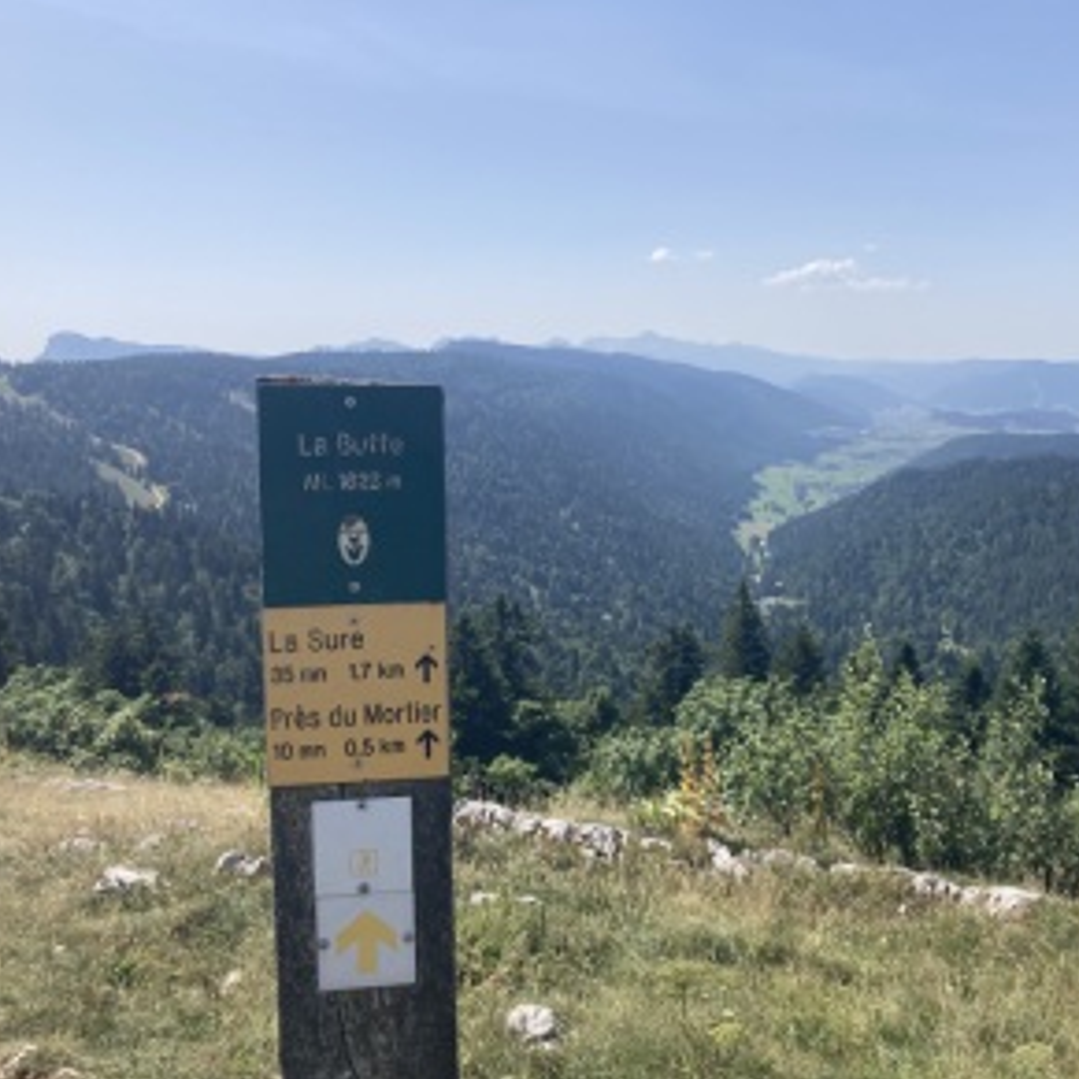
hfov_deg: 48.3
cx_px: 623
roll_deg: -0.6
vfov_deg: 48.4
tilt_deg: -6.8
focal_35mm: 34
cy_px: 545
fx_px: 1199
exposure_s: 1/2525
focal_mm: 3.99
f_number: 1.8
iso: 20
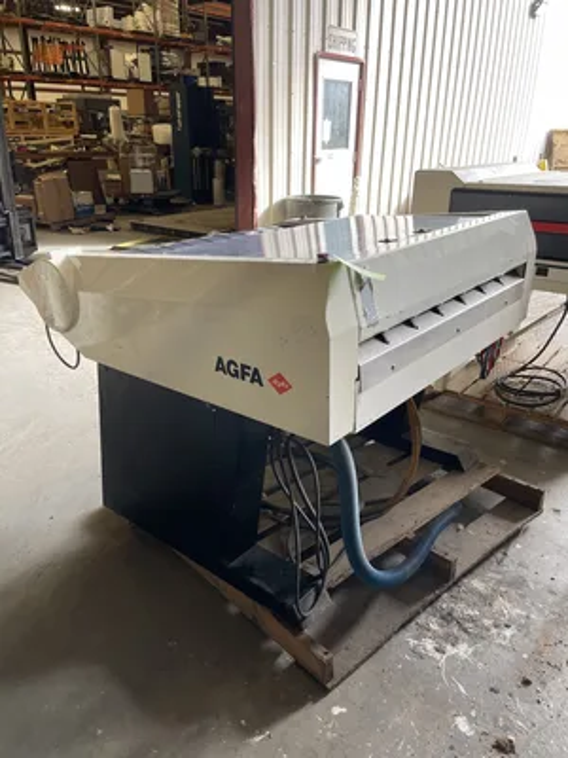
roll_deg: -1.1
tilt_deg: -22.9
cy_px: 379
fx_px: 569
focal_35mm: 26
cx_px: 284
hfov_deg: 53.1
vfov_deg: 67.3
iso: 80
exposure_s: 1/121
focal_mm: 4.2
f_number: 1.6
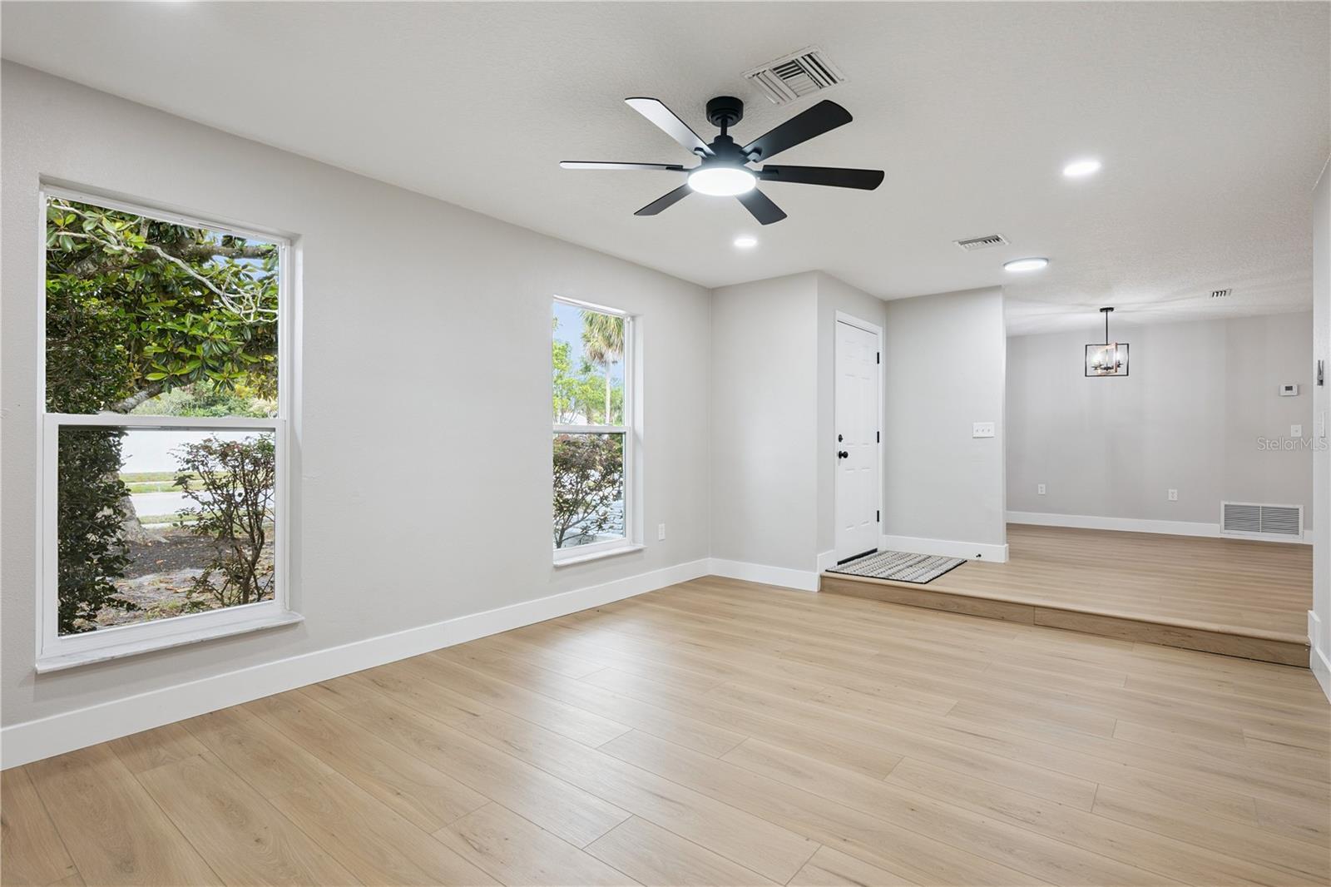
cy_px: 444
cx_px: 666
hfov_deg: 91.6
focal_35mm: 18
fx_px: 647
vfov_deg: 68.9
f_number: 9
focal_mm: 17.5
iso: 200
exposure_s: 1/6
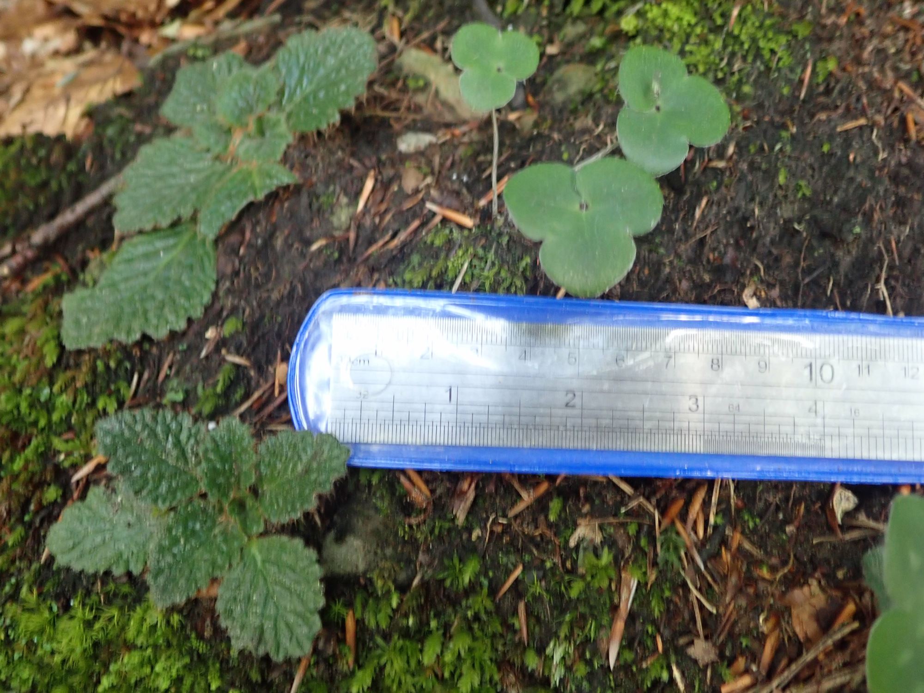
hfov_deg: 60.0
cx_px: 462
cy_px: 346
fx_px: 801
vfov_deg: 46.8
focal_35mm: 30
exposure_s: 1/30
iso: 500
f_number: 2.3
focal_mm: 5.5
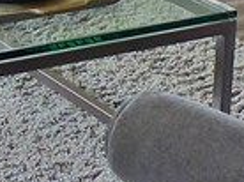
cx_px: -101
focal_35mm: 186
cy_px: -216
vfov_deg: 7.5
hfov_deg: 10.4
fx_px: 1309
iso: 200
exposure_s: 1/160
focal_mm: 4.5
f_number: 2.8
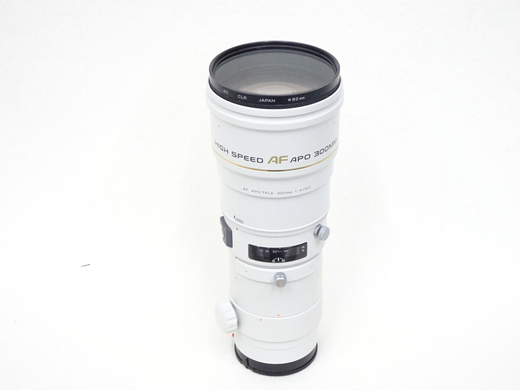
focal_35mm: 60
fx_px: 901
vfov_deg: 24.4
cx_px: 260
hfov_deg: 32.2
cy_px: 195
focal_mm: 10.23
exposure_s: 1/60
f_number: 4.5
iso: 800
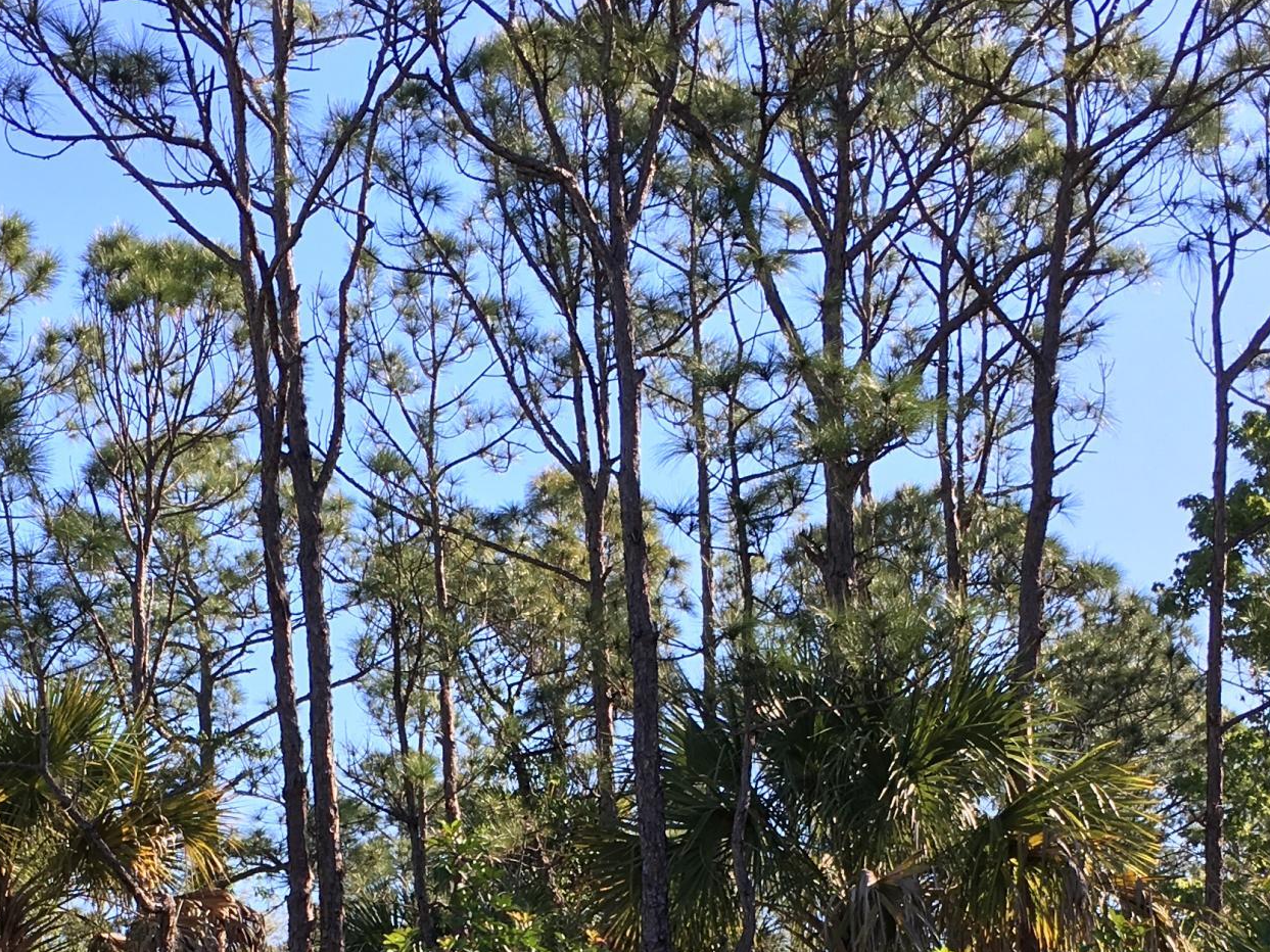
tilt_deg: +2.6
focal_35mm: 70
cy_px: 1090
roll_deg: +1.9
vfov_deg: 19.9
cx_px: 556
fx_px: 2568
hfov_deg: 27.8
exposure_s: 1/523
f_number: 2.2
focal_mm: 4.15
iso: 25
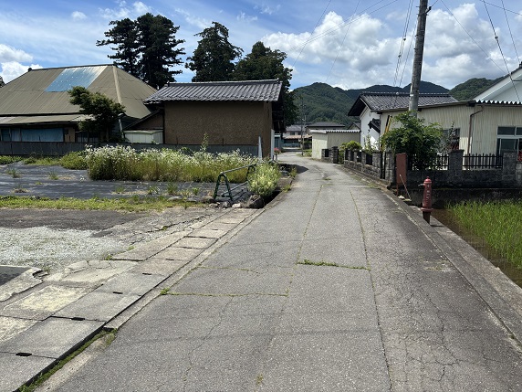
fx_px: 392
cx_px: 261
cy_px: 196
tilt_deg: -7.1
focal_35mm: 26
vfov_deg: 53.1
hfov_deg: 67.3
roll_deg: -0.2
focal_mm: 5.96
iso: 50
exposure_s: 1/4082
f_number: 1.6
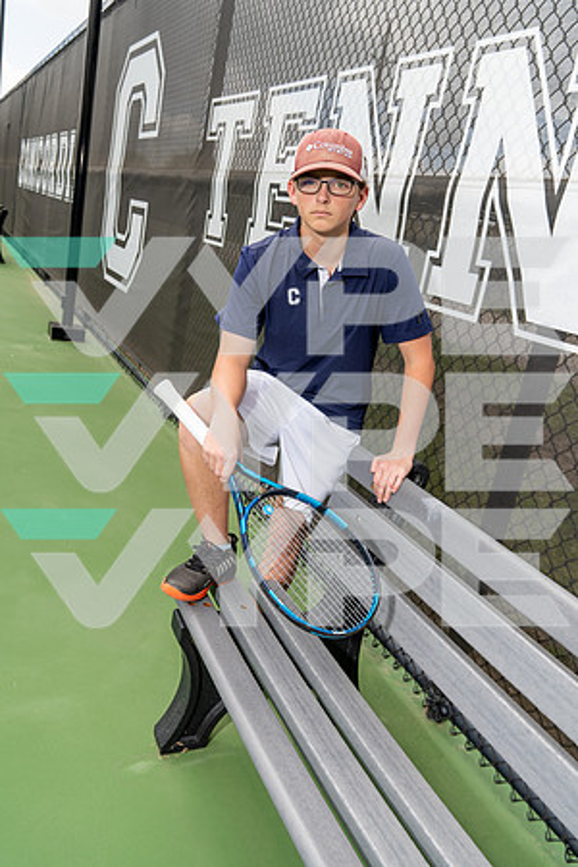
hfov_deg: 46.4
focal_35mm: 28
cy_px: 434
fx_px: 674
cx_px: 289
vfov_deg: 65.5
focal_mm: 28
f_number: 5.6
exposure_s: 1/250
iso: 100
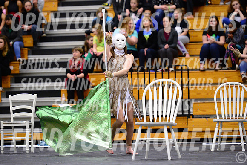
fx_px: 1132
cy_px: 82
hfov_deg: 12.4
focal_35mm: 165
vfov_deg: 8.3
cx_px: 124
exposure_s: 1/320
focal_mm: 165
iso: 6400
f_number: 2.8
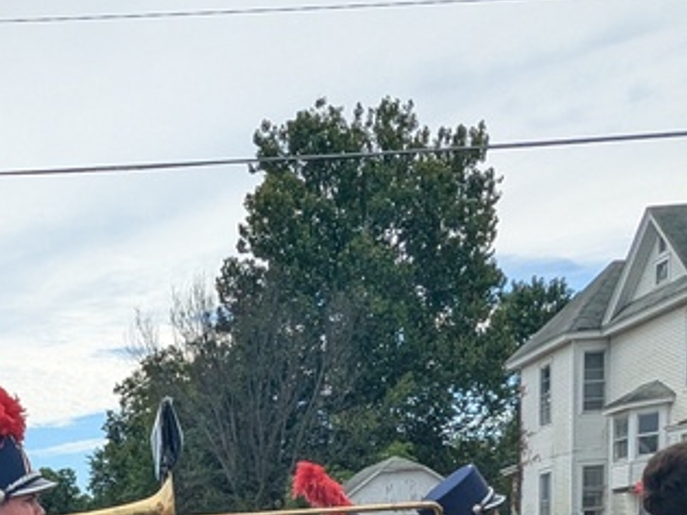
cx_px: 79
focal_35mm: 52
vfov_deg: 22.8
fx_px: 1032
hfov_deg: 34.9
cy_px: 775
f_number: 2.2
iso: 52
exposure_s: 1/1575
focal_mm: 2.35
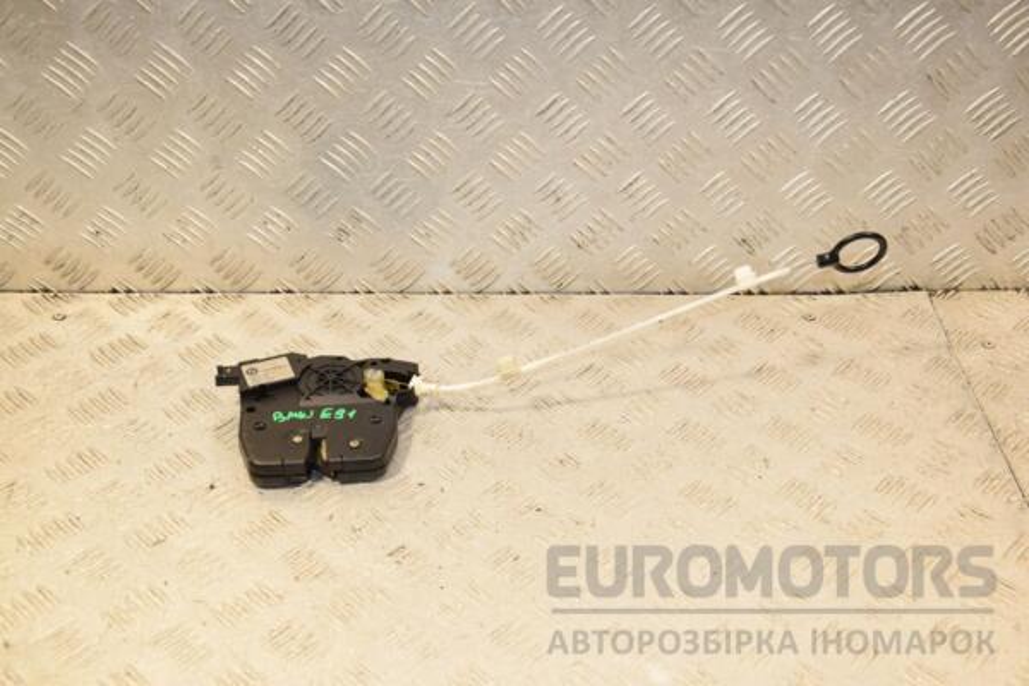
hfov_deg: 41.1
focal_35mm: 48
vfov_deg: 28.1
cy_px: 343
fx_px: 1372
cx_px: 514
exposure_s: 1/200
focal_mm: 32
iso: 800
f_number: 6.3
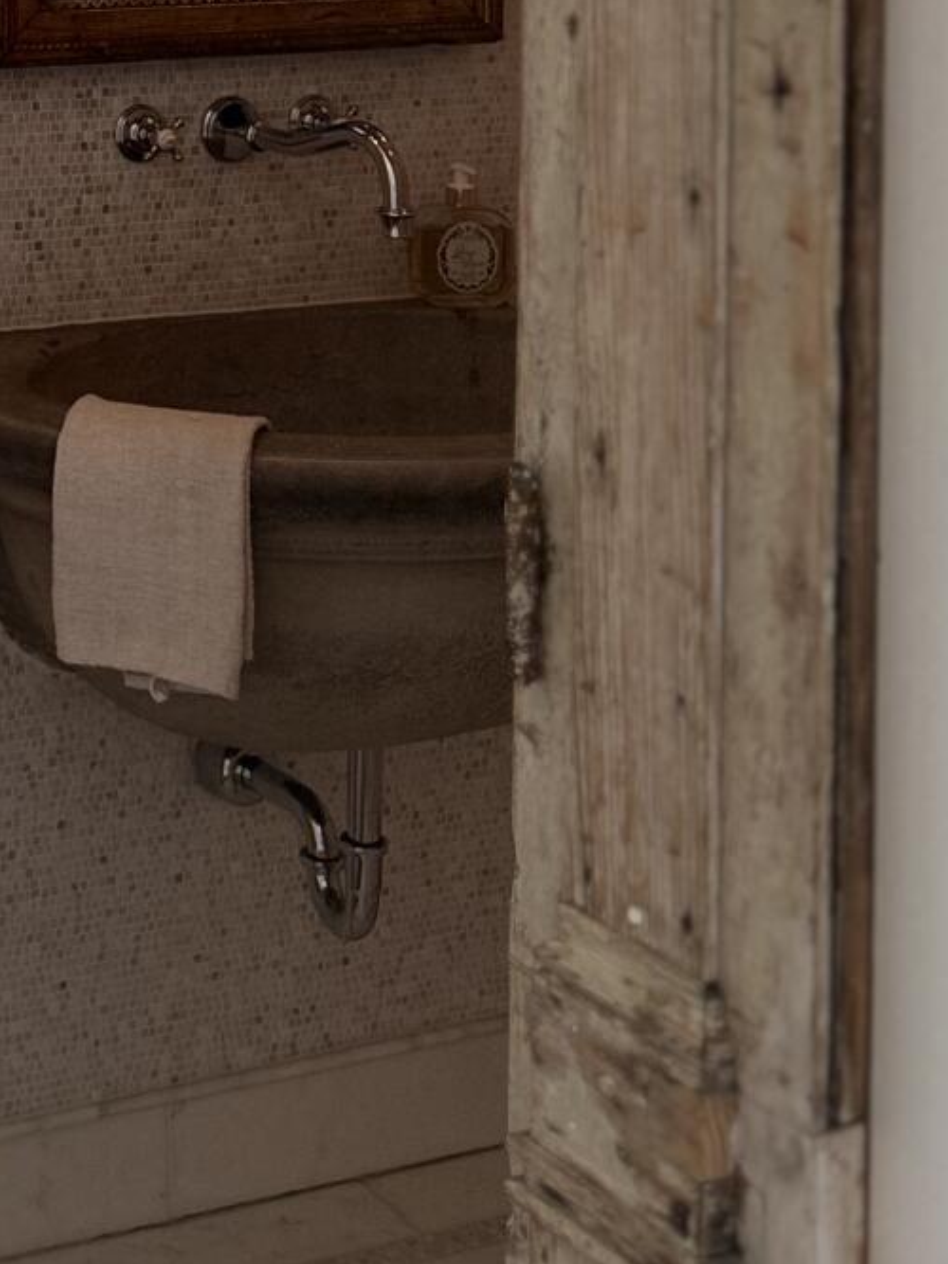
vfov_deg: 24.6
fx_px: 2630
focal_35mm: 72
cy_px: -235
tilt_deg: -1.8
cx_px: -341
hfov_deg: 18.7
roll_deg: -0.7
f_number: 1.78
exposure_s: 1/240
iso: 160
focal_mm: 6.76
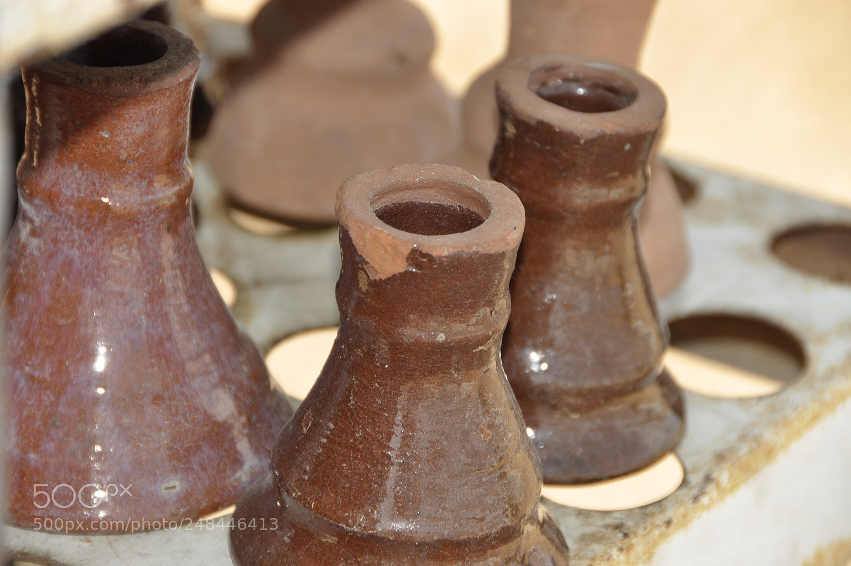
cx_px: 426
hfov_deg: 6.9
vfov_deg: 4.6
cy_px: 283
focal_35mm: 300
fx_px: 7084
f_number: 7.1
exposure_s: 1/200
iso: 200
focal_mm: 200
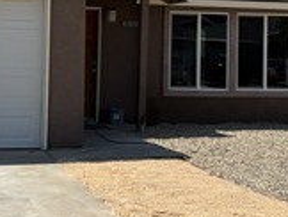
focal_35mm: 107
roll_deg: -2.2
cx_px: 120
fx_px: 892
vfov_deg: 13.8
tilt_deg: +2.0
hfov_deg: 18.3
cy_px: 30
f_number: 1.6
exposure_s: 1/5348
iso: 50
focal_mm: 5.96
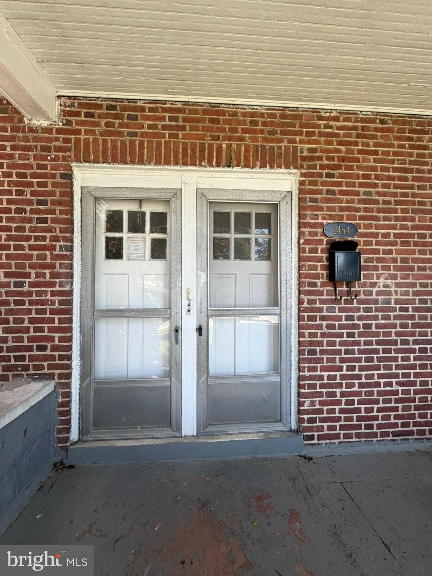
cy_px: 288
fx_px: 233
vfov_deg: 102.1
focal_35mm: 14
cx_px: 216
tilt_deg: +0.0
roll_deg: +0.4
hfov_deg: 85.7
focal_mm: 2.22
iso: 50
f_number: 2.2
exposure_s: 1/121
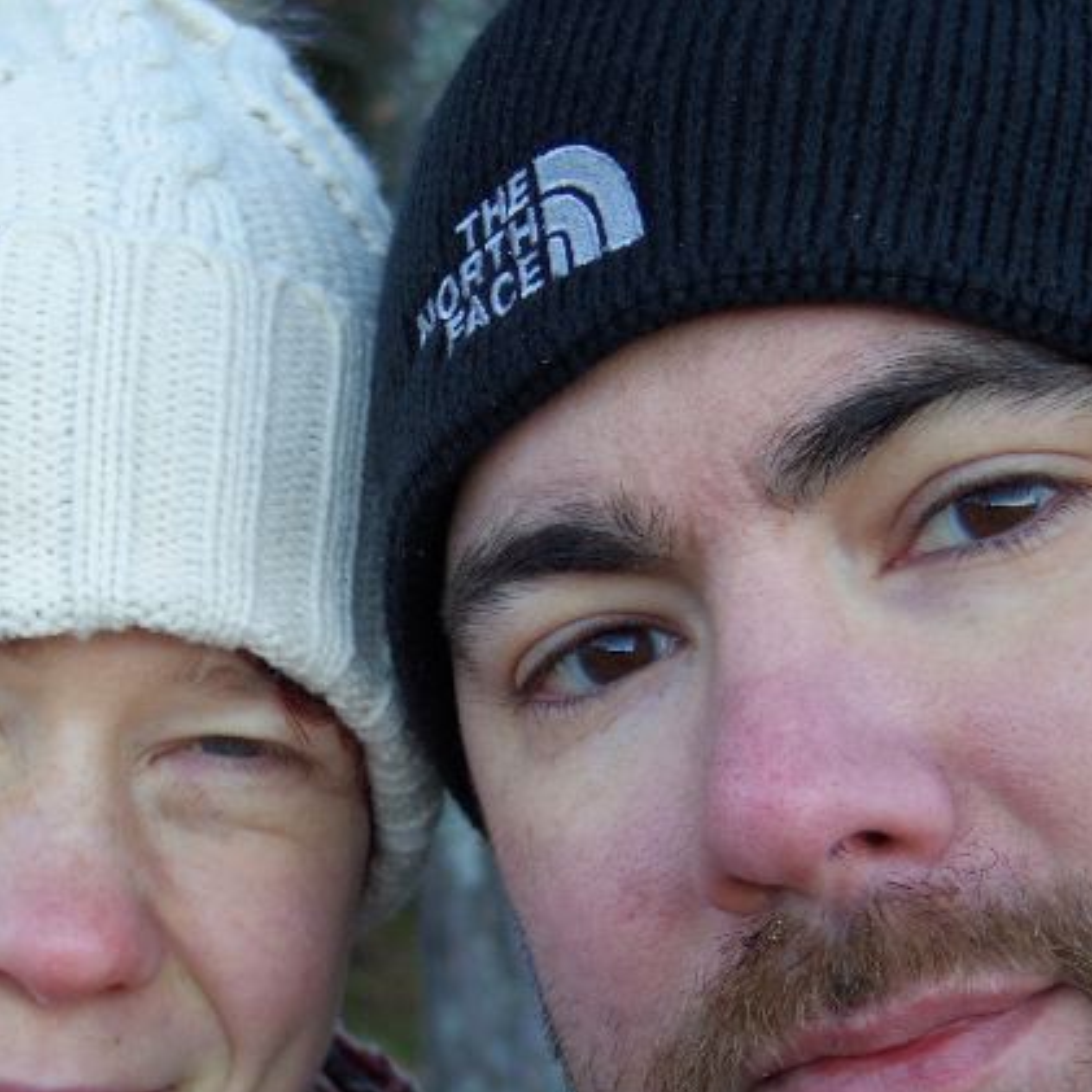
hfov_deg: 17.2
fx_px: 3605
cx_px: 327
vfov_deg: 17.2
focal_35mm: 101
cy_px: 786
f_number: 1.9
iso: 125
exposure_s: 1/100
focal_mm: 8.5
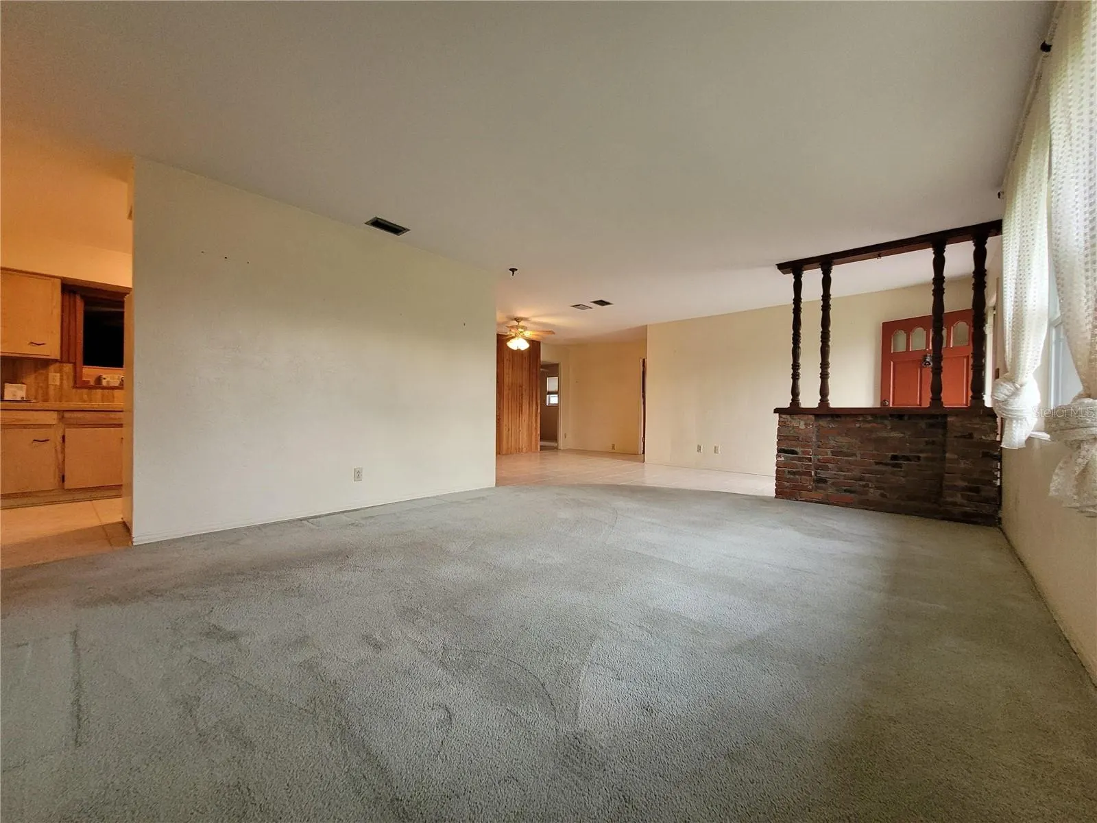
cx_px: 548
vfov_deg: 89.9
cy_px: 412
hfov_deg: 106.2
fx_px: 412
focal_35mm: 13
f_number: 2.2
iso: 320
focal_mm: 1.74
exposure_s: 1/60
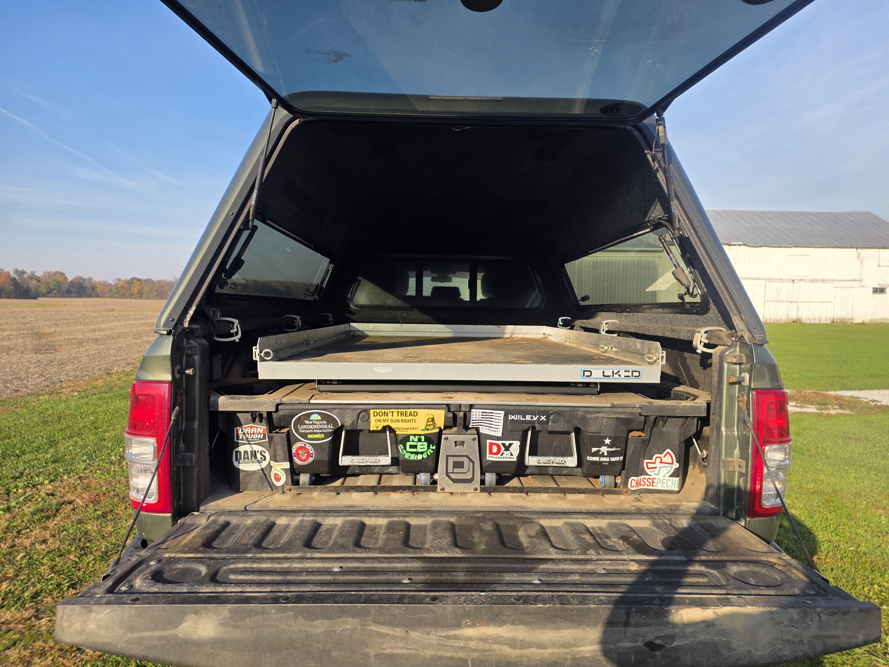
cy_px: 334
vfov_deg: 58.9
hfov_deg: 73.9
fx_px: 591
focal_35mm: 23
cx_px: 444
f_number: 1.7
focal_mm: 6.25
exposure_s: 1/3100
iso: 80
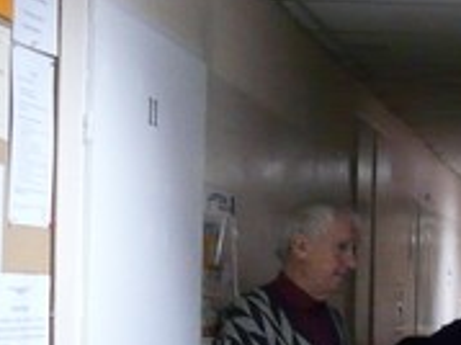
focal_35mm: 125
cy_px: 306
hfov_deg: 14.9
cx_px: 639
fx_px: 1664
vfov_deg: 11.8
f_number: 2.8
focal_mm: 4.6
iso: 400
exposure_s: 1/13
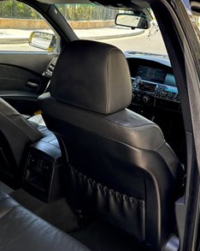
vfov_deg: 55.7
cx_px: 97
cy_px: 125
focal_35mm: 32
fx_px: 237
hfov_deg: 45.7
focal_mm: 6.86
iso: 80
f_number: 1.78
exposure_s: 1/242
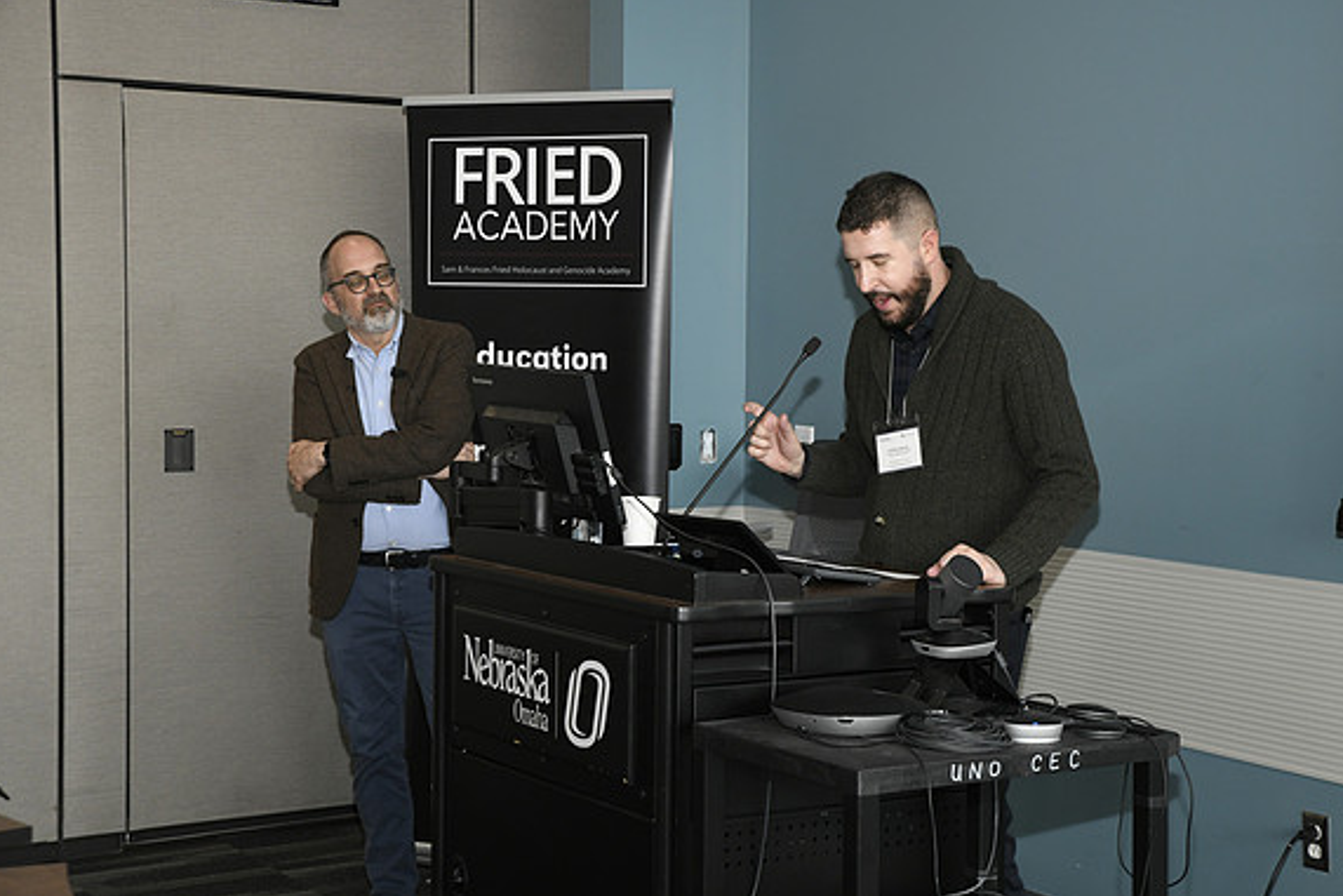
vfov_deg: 20.6
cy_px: 446
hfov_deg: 30.5
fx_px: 2463
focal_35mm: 66
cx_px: 670
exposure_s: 1/60
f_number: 8
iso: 1600
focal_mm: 65
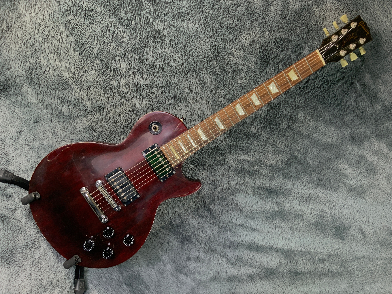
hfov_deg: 61.7
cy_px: 147
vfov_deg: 48.2
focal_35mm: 29
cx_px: 196
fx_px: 328
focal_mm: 3
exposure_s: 1/50
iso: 80
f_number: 1.8
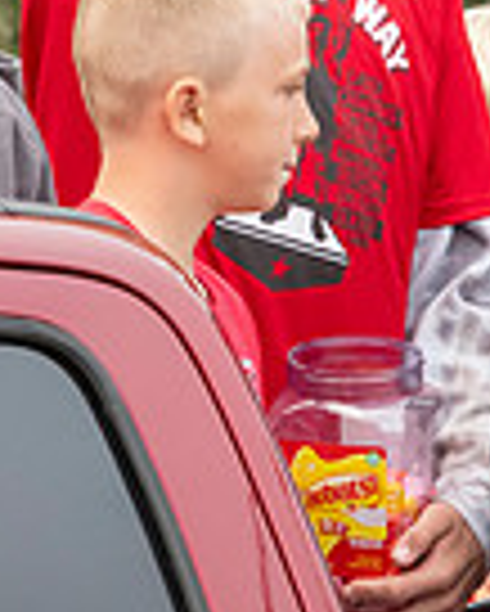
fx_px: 21711
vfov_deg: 1.6
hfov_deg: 1.3
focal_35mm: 1199
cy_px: 196
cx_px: 175
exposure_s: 1/250
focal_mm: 300
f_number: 11
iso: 3200
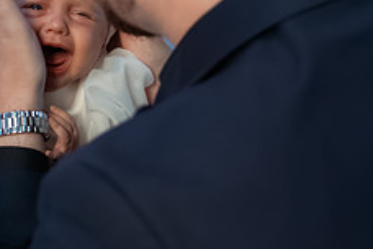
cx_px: 34
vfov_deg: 15.3
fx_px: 922
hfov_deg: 22.3
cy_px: 171
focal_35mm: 89
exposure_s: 1/250
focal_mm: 35
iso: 12800
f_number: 2.8
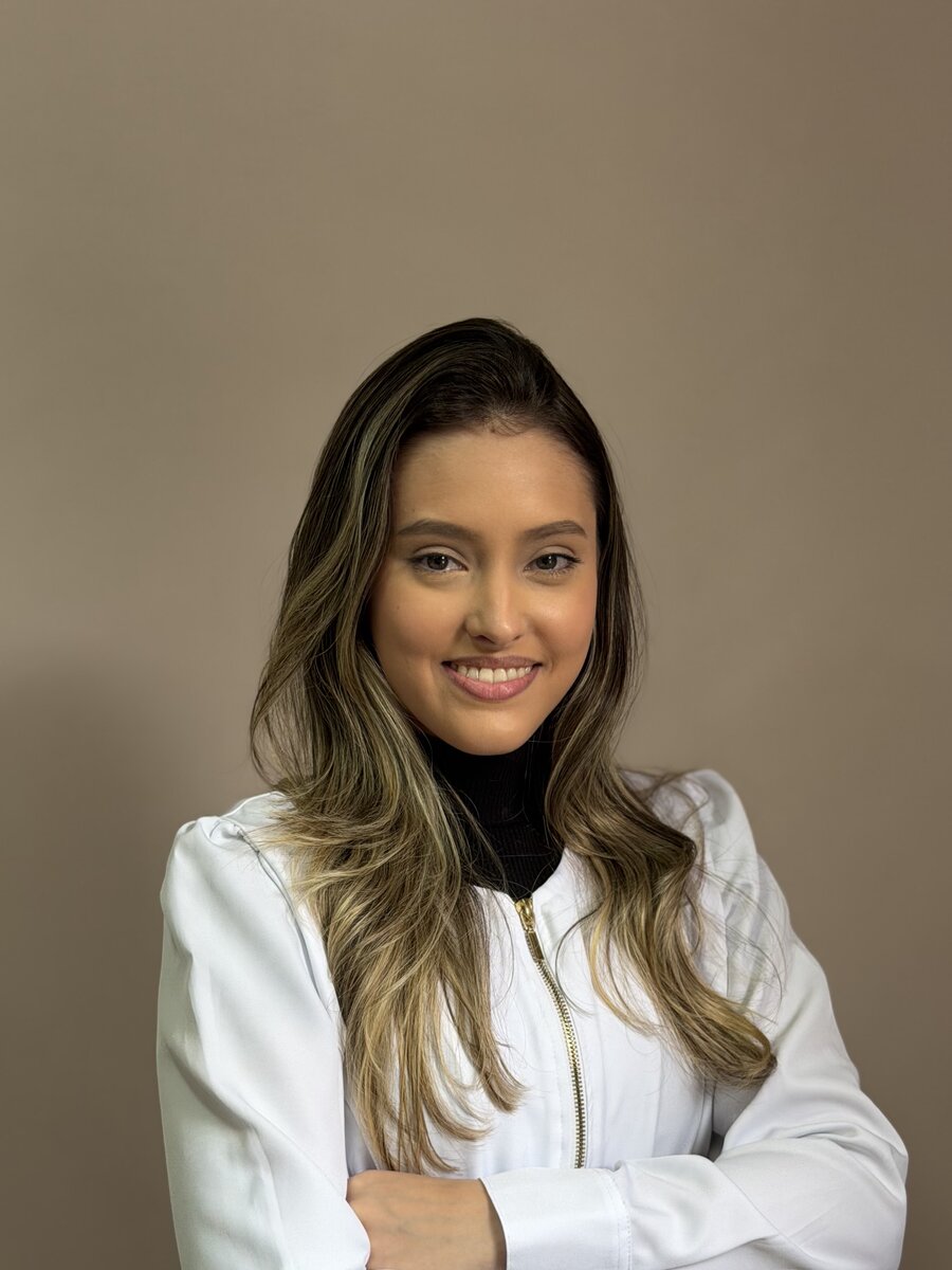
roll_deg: +0.1
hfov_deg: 30.3
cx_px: 476
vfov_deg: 39.7
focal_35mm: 48
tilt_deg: -5.1
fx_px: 1760
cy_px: 635
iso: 100
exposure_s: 1/120
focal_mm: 6.76
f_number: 1.78
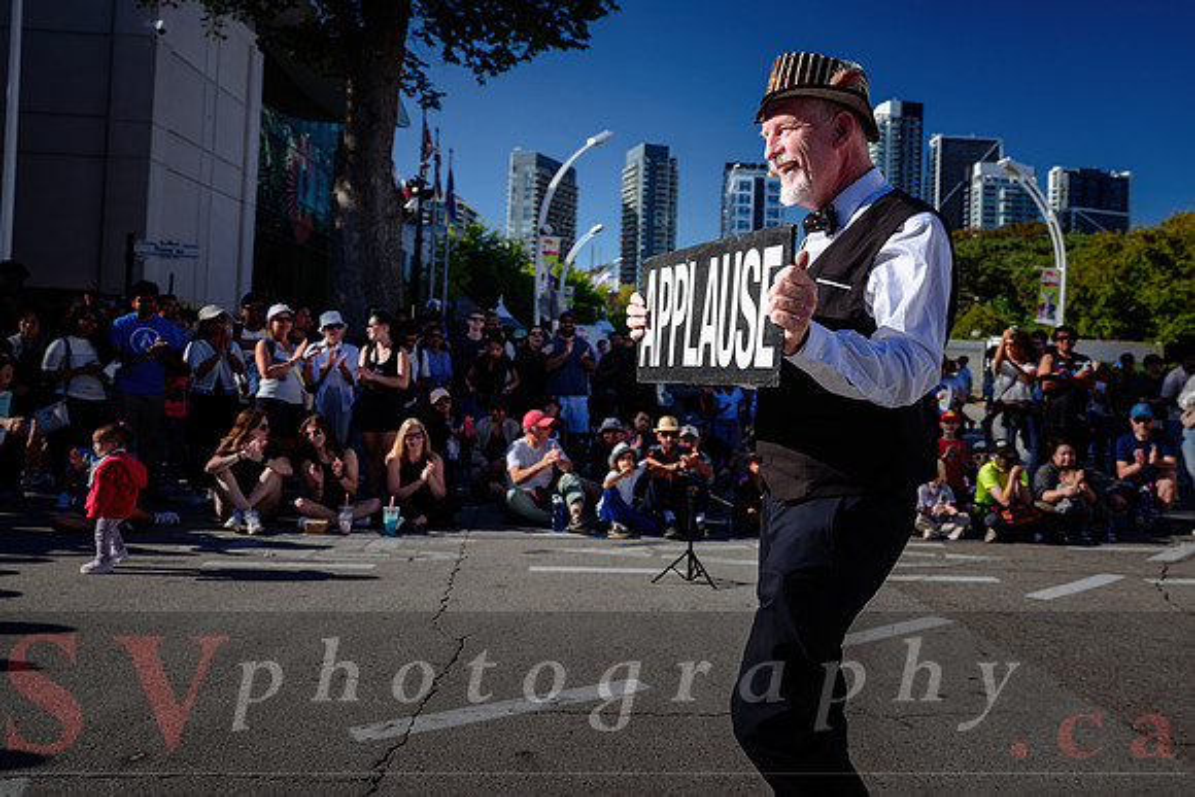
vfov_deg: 42.2
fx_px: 1028
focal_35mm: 31
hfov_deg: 59.9
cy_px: 322
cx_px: 712
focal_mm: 26
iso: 64
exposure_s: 1/320
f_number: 4
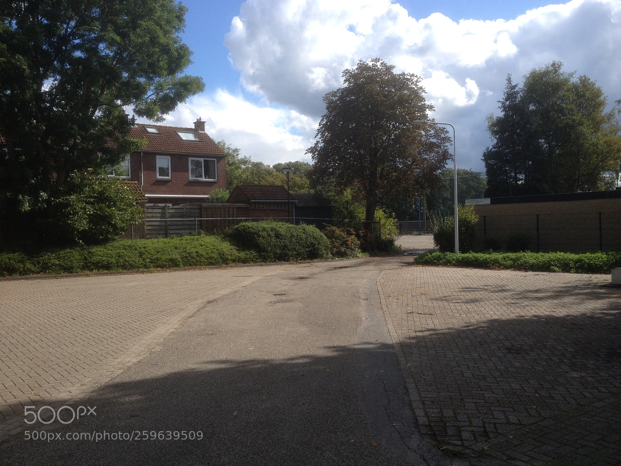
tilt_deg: -1.6
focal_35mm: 35
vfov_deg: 40.7
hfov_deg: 52.6
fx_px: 628
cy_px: 233
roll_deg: +1.4
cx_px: 310
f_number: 2.4
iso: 50
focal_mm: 4.28
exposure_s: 1/1493
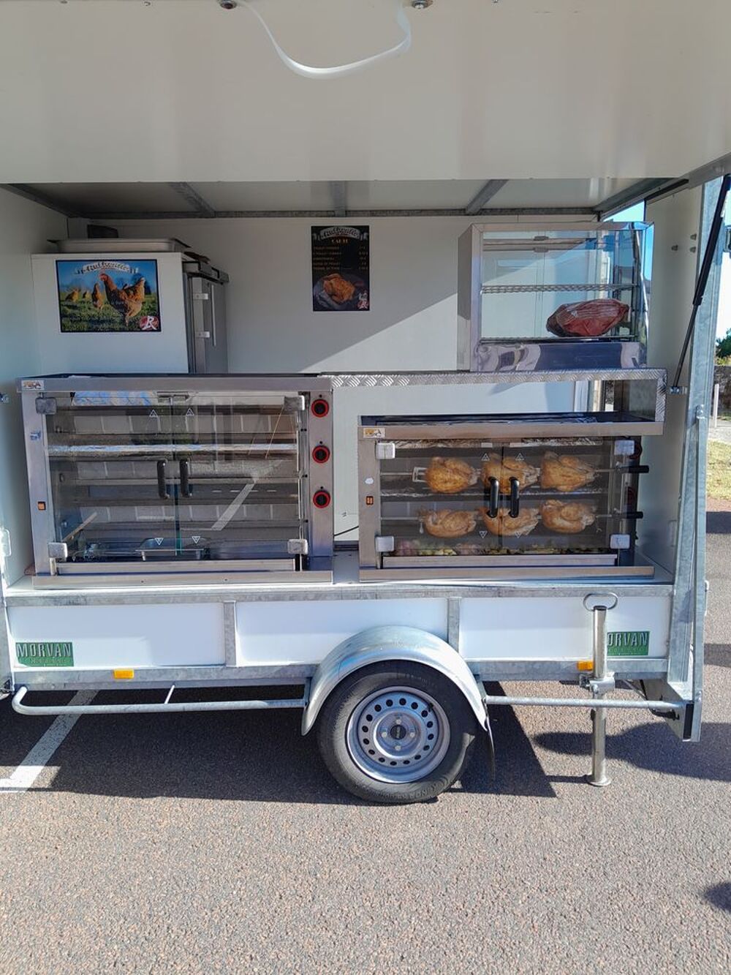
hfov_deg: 53.1
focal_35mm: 26
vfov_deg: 67.3
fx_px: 732
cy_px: 488
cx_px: 366
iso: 40
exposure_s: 1/164
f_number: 1.8
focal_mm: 3.98
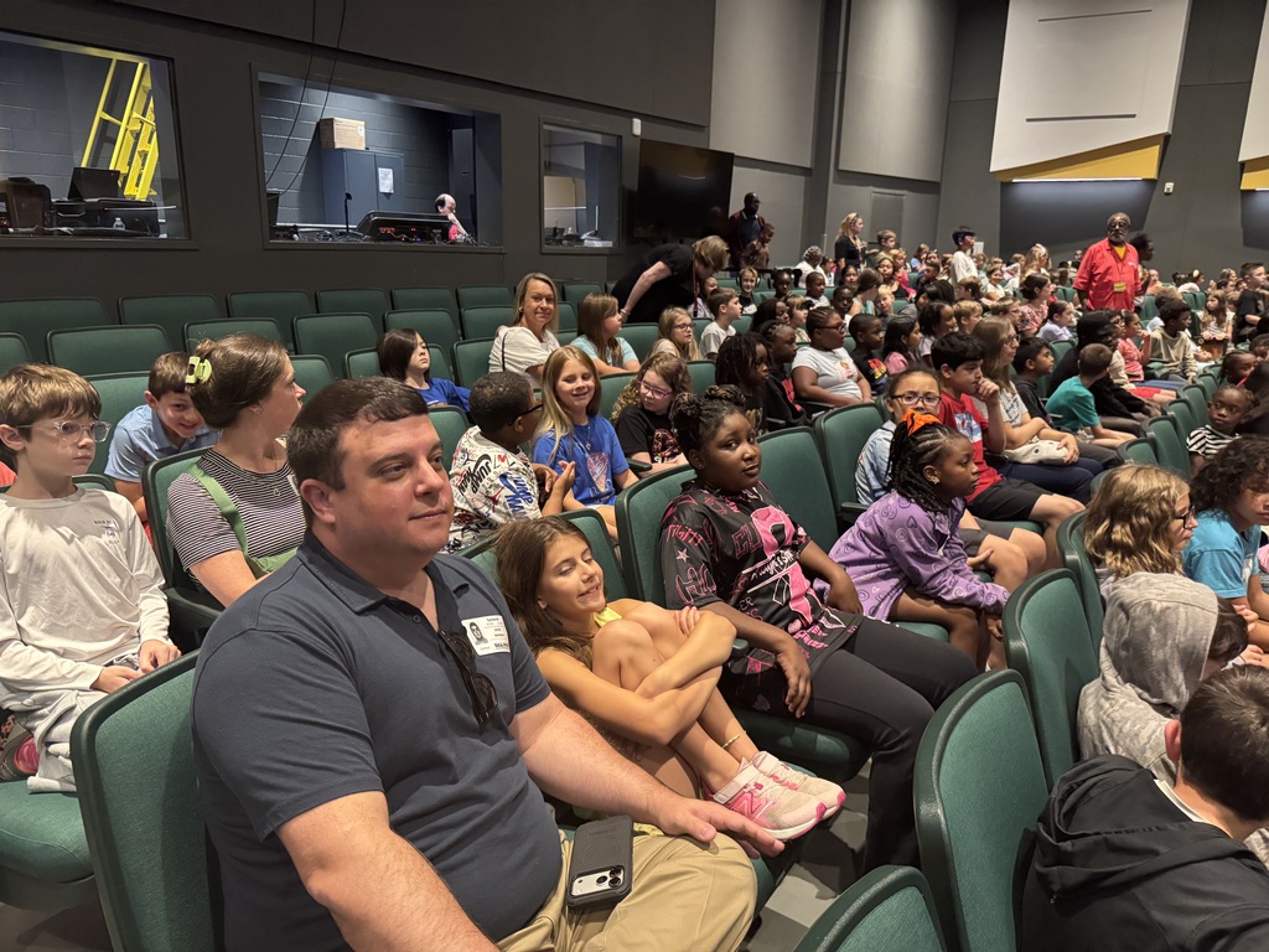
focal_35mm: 24
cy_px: 476
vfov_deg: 56.8
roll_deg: -0.9
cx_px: 634
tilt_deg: -14.2
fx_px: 880
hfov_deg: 71.6
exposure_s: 1/60
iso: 800
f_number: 1.78
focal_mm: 6.76
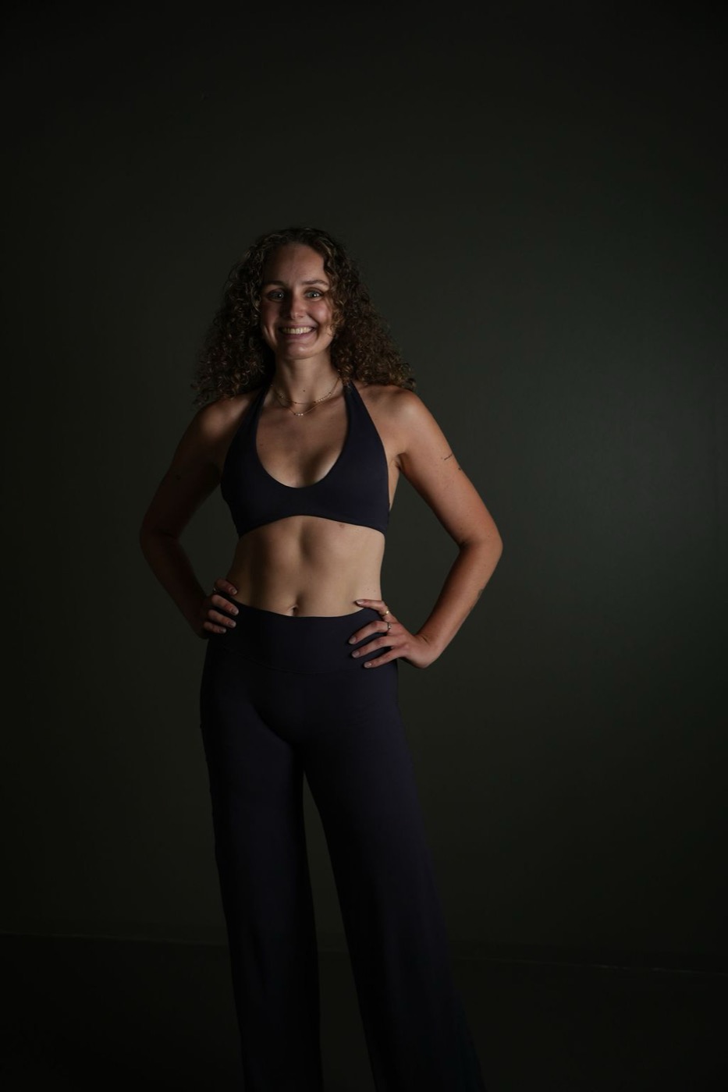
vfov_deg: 53.5
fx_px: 1083
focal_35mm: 36
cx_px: 364
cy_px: 546
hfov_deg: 37.2
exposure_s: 1/125
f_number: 2.8
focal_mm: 35.7
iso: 400
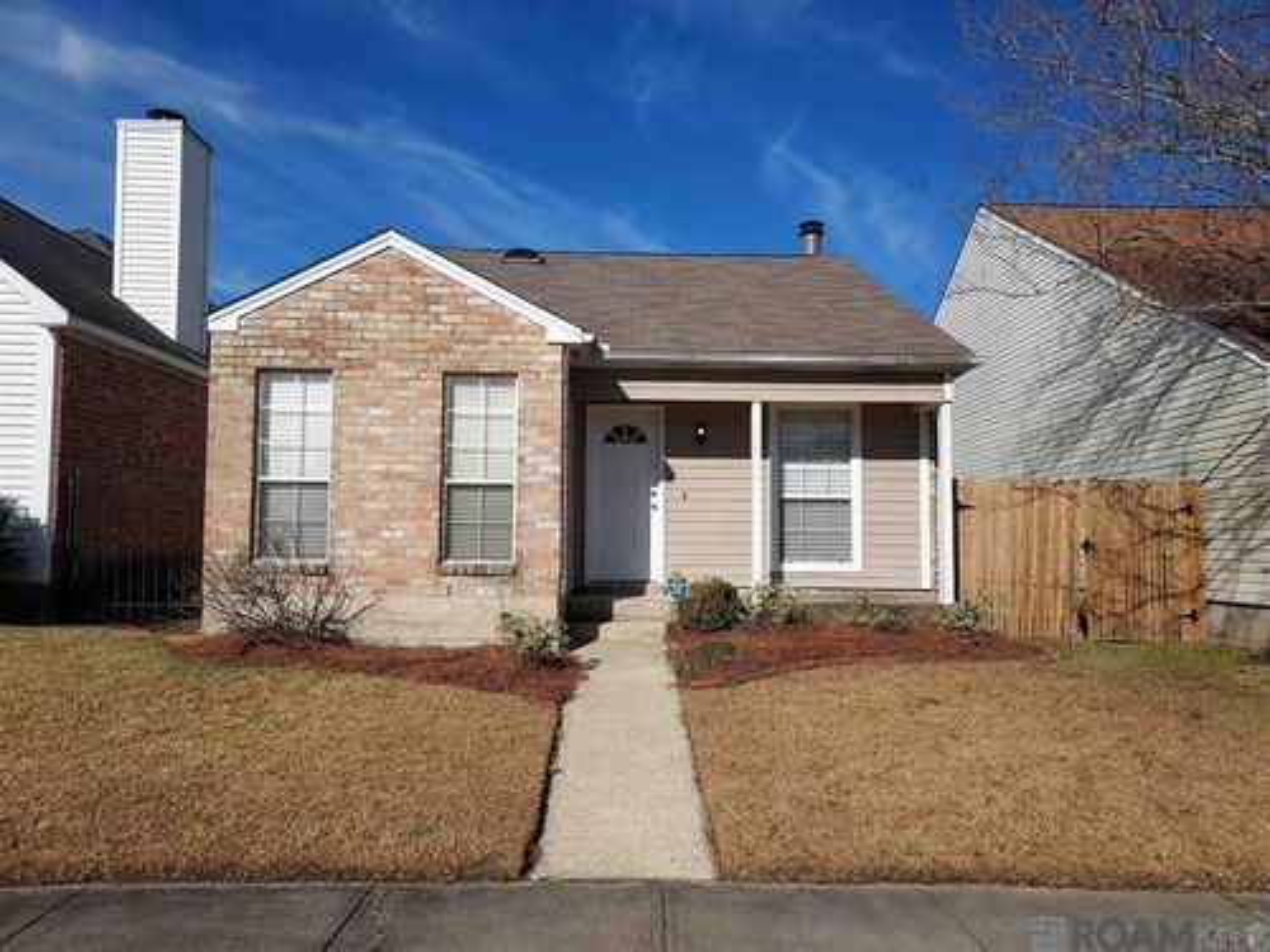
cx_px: 635
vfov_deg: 56.8
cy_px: 476
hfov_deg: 71.6
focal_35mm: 24
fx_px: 881
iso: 40
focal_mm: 4.6
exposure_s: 1/2108
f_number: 1.8
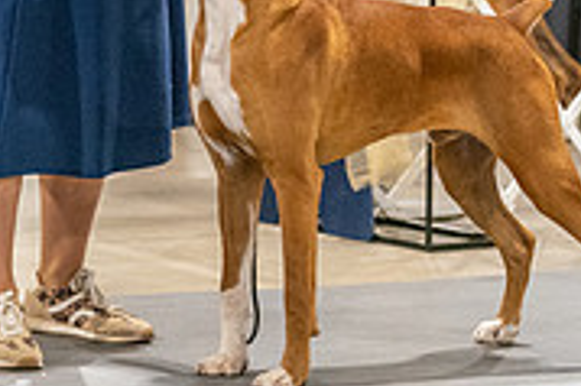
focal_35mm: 415
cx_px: 237
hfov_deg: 5.0
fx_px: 6691
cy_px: -76
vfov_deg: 3.3
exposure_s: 1/250
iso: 6400
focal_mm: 128
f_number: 3.2
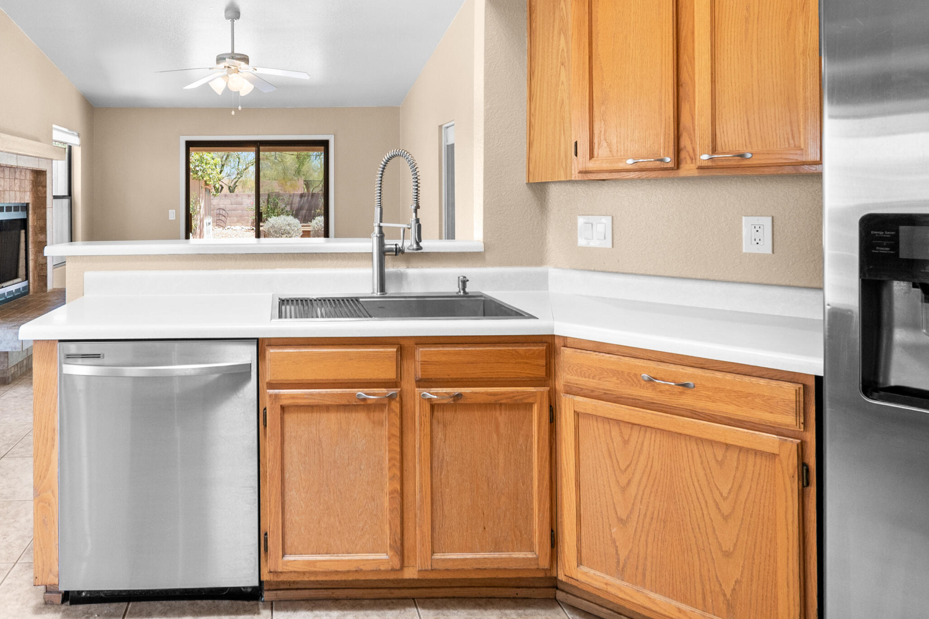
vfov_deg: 55.8
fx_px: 568
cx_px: 288
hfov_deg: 75.4
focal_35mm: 22
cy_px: 197
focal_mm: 10
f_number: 8
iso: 800
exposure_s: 1/20
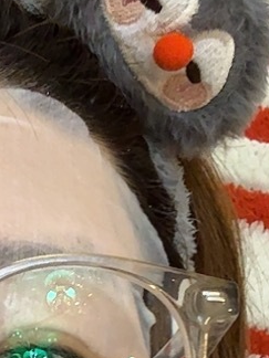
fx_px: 1181
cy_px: 456
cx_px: -114
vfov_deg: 16.4
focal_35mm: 114
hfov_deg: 12.5
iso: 250
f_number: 1.9
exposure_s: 1/33
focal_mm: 2.69
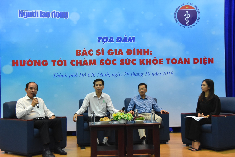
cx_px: 118
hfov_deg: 41.1
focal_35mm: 48
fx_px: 313
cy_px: 78
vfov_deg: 28.1
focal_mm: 32
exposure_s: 1/125
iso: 2800
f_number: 4
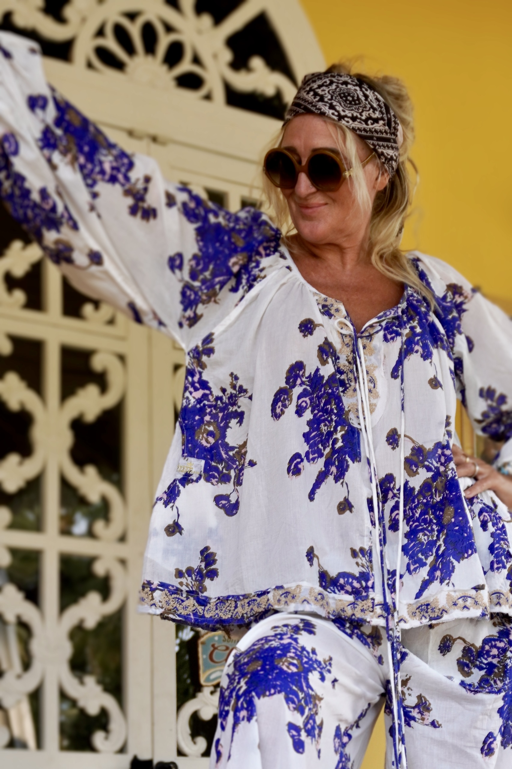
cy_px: 384
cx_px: 256
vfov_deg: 47.9
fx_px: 864
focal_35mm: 40
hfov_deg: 33.0
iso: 160
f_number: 4.5
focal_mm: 27
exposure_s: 1/160
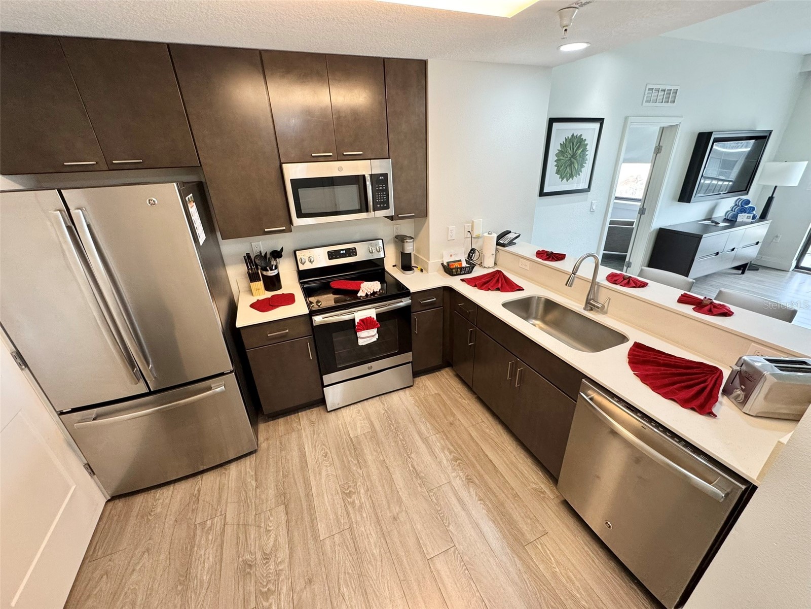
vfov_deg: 85.7
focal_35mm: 14
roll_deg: +2.6
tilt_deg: -24.8
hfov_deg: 102.1
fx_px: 328
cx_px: 406
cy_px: 304
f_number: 2.2
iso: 160
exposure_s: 1/60
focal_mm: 2.22
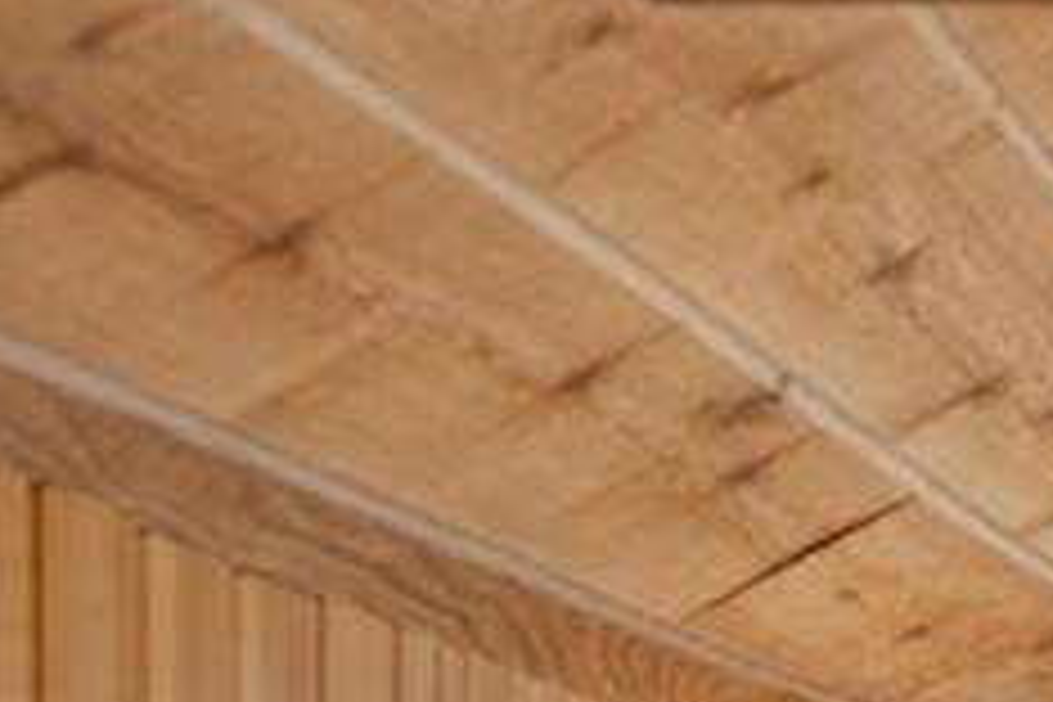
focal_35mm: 219
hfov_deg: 9.0
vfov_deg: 6.2
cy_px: 1087
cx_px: 1832
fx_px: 6405
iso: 400
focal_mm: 50
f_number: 8
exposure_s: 2
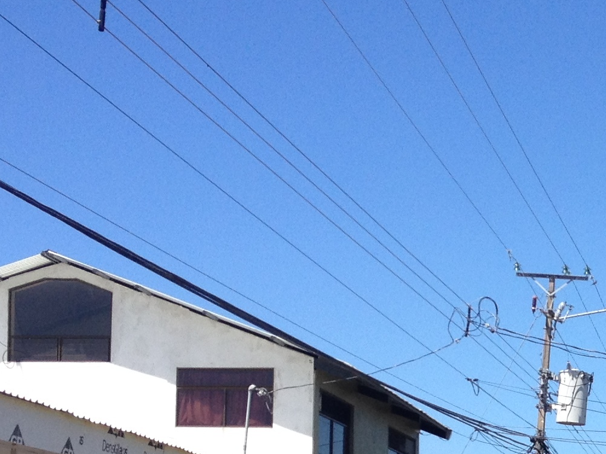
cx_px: 726
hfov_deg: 16.5
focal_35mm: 114
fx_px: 1996
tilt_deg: +1.6
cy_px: 538
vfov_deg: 12.7
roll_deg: +0.0
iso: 50
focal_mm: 4.28
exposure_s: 1/1346
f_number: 2.4
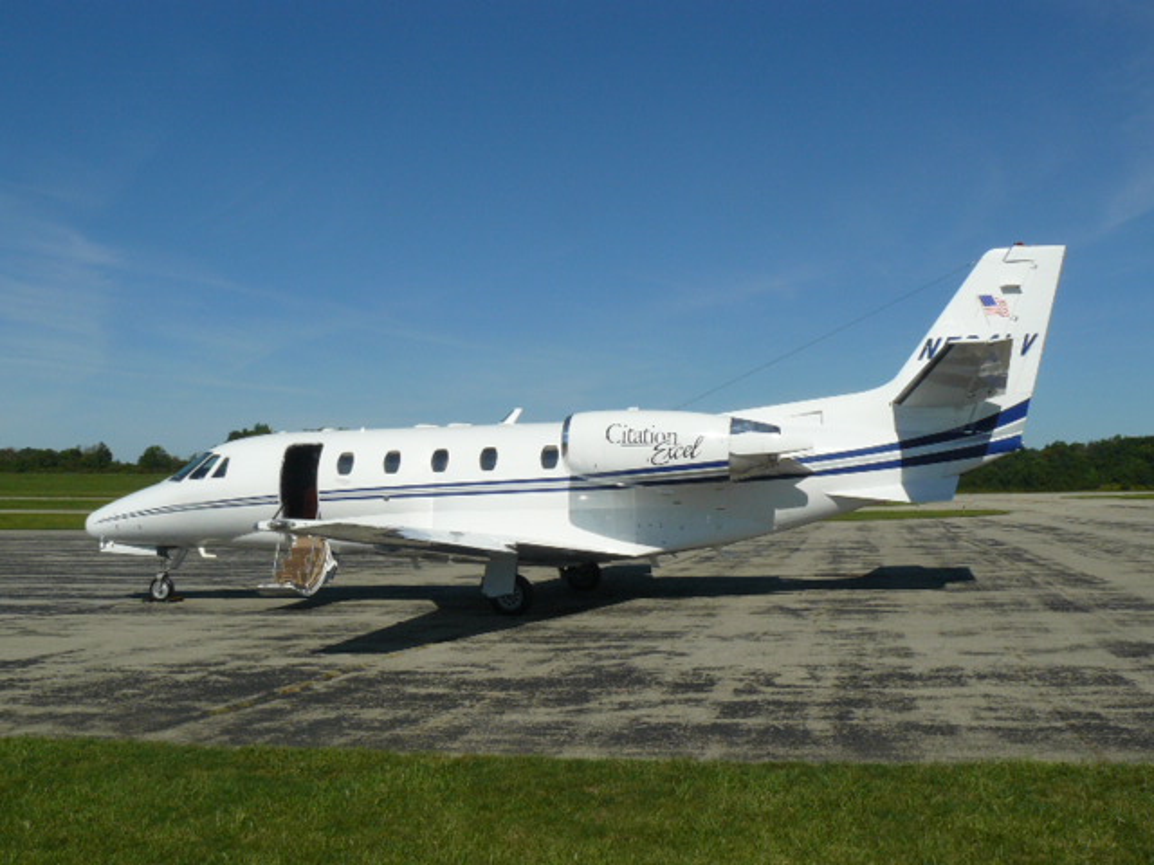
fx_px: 1200
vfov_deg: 39.7
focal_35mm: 36
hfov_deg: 51.4
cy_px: 432
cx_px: 577
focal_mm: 6
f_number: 8
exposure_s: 1/500
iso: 100
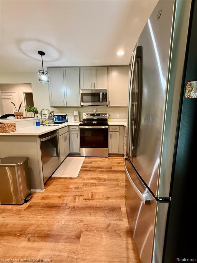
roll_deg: -0.5
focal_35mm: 14
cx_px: 98
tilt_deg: -8.7
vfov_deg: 102.1
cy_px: 132
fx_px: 106
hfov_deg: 85.7
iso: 320
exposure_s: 1/60
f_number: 2.2
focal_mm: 2.22
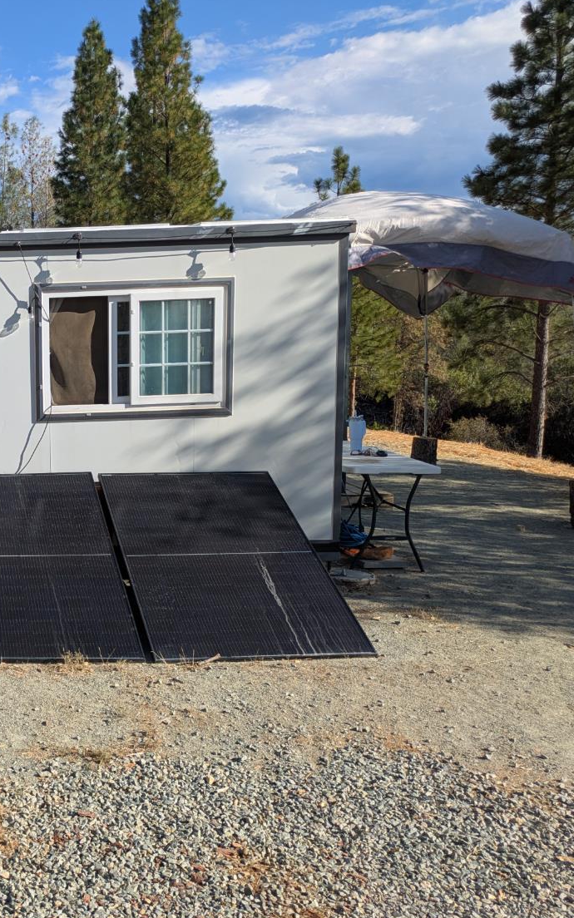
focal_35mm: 36
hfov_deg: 32.0
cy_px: 462
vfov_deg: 54.0
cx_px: -27
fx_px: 901
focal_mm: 5.43
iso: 48
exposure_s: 1/1420
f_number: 1.89
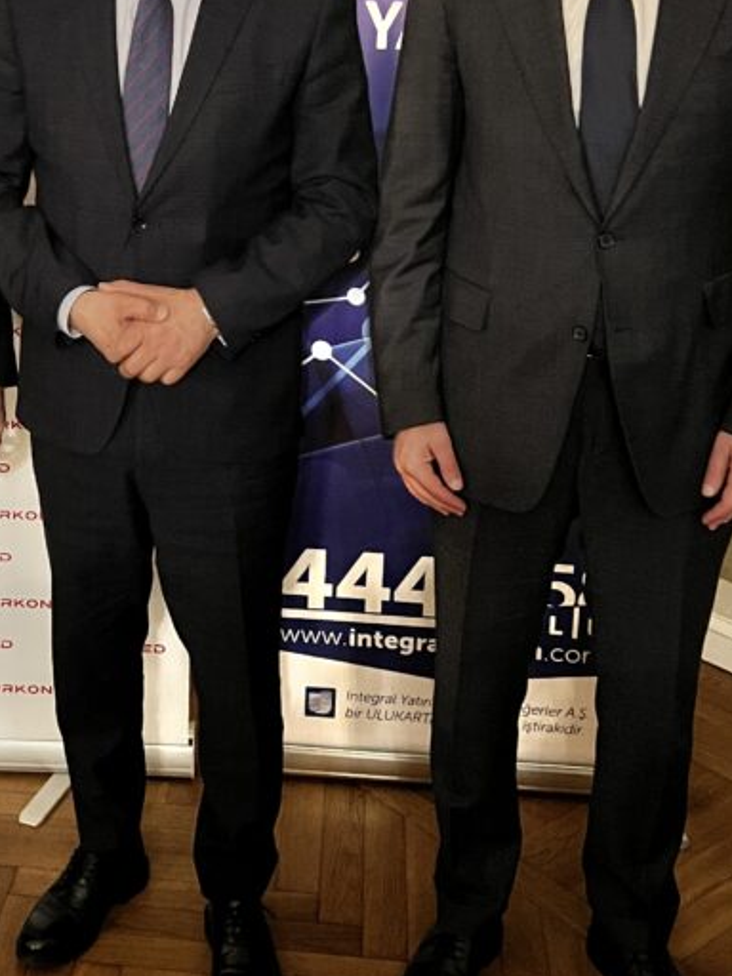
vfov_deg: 36.2
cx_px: 175
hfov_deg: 27.6
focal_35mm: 52
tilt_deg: -13.5
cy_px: 284
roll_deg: -1.0
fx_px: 1466
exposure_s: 1/25
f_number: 1.5
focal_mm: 5.7
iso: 800
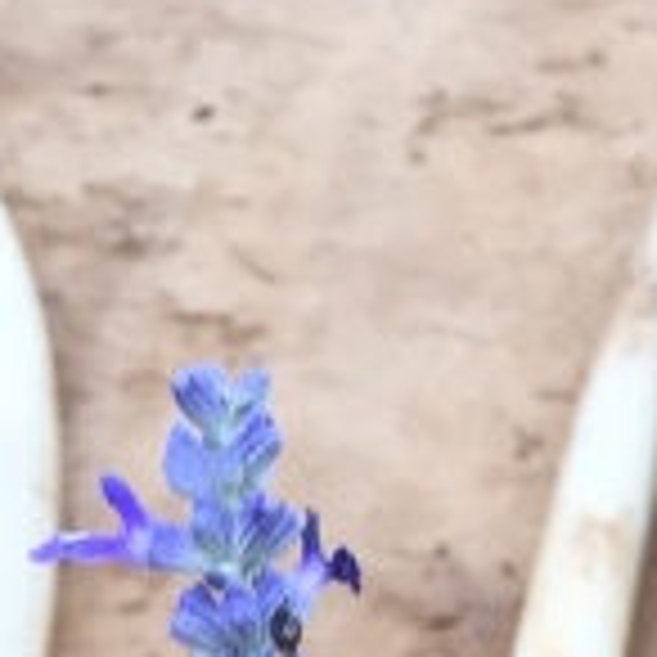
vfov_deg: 7.7
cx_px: 166
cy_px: 2194
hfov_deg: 9.3
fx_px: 4015
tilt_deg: -41.7
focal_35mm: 187
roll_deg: +5.7
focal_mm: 4.15
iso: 32
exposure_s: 1/134
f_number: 2.2
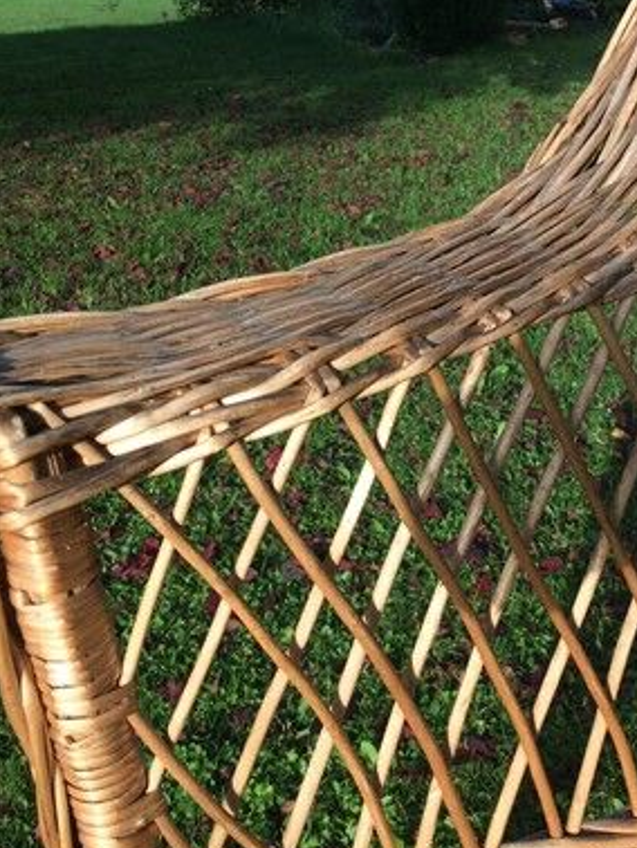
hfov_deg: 30.8
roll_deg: +1.5
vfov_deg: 41.2
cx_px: 500
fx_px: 1127
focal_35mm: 46
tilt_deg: -27.2
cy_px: 437
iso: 32
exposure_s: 1/695
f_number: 2.2
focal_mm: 4.15
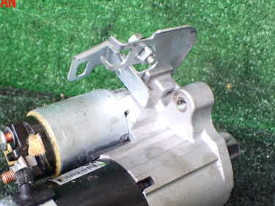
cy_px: 158
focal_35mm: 48
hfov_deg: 39.4
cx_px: 103
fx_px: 381
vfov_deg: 29.7
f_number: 2.3
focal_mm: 5.4
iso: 800
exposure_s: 1/60
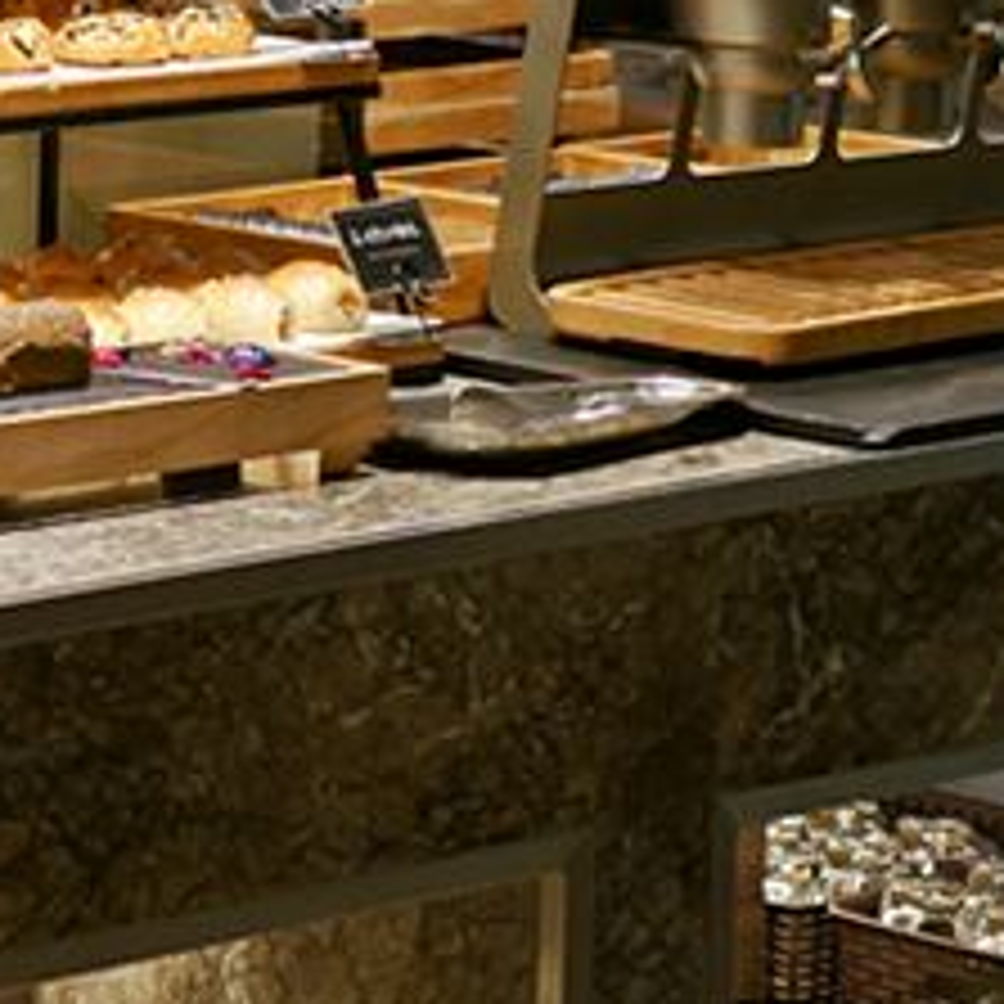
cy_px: -236
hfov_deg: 8.5
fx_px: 6497
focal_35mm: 198
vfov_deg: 8.7
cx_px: -864
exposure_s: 1/60
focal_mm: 25
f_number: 1.8
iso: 320
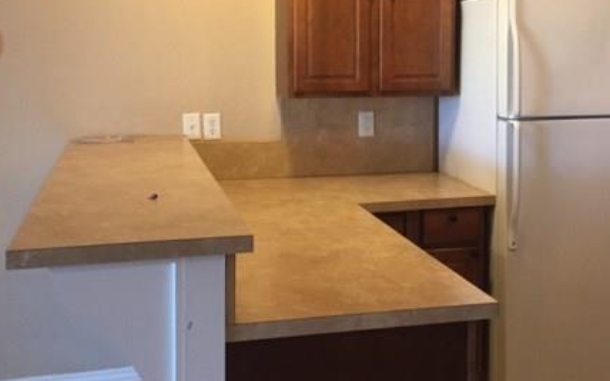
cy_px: 98
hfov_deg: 43.4
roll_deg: +0.0
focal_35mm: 46
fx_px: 764
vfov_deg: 27.6
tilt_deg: -2.6
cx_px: 349
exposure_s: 1/30
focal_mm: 4.15
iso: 200
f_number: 2.2
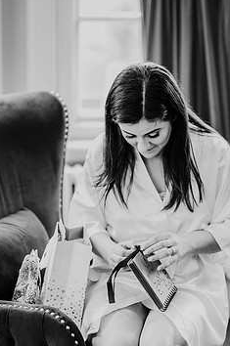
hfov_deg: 12.6
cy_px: 183
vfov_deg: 18.9
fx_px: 1038
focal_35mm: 108
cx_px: 142
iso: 1100
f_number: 1.8
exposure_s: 1/160
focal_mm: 85
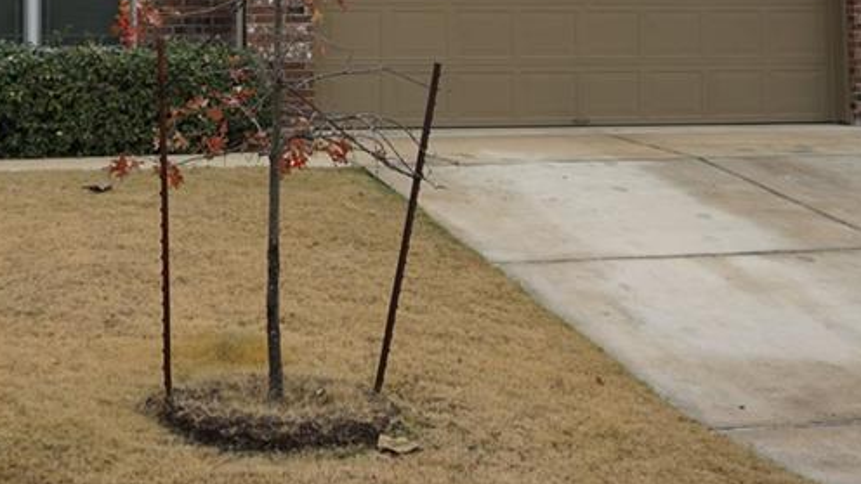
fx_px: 1554
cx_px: 201
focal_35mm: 68
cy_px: -47
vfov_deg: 17.1
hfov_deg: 30.4
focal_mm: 21
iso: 160
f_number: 4
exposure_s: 1/2000
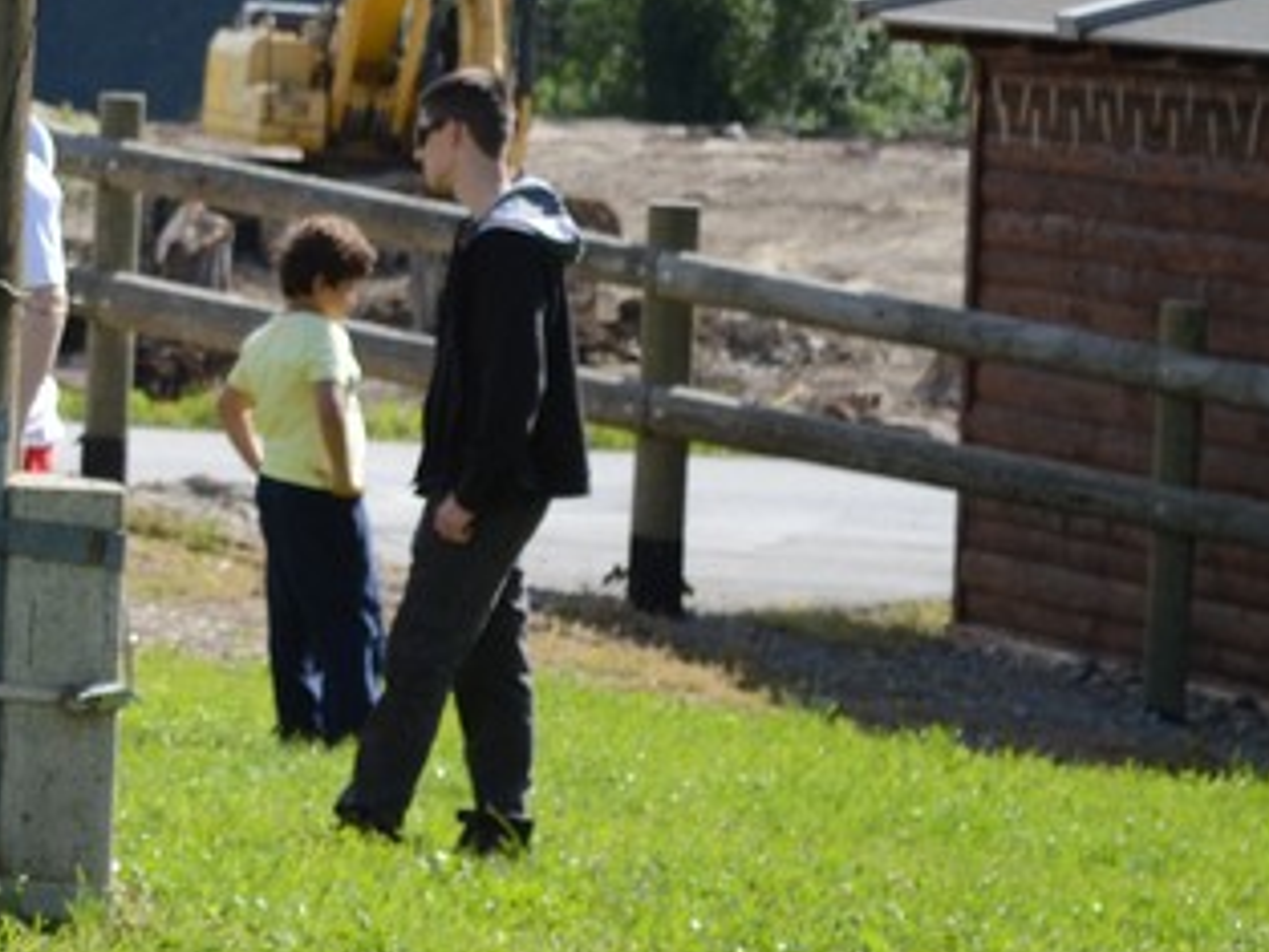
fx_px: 9519
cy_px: 2
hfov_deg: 7.5
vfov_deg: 5.7
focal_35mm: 260
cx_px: -641
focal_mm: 55
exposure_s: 1/500
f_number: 5.6
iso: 200
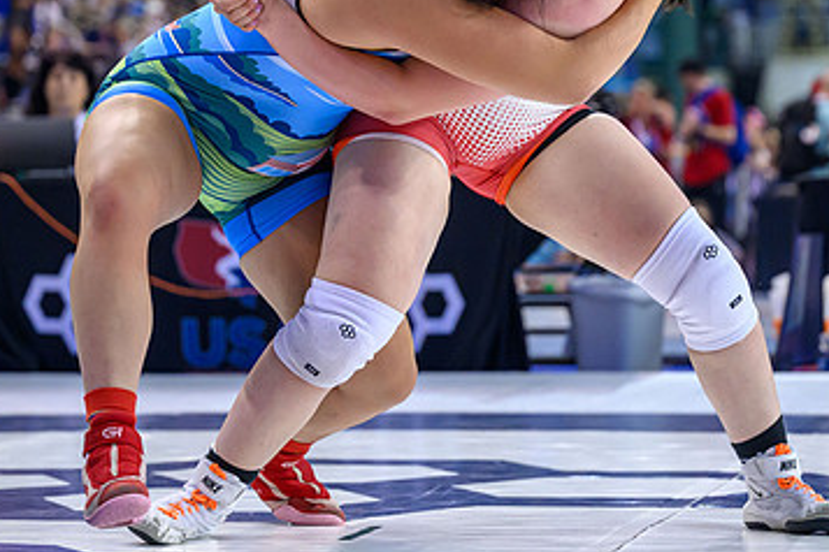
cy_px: 102
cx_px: 360
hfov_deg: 12.0
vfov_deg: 8.0
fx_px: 3937
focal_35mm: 171
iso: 3200
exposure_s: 1/800
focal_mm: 83
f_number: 2.8
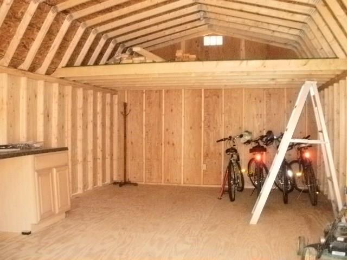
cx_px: 174
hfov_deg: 51.4
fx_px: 361
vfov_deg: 39.7
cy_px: 130
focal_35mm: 36
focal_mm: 6.3
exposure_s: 1/30
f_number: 3.5
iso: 500
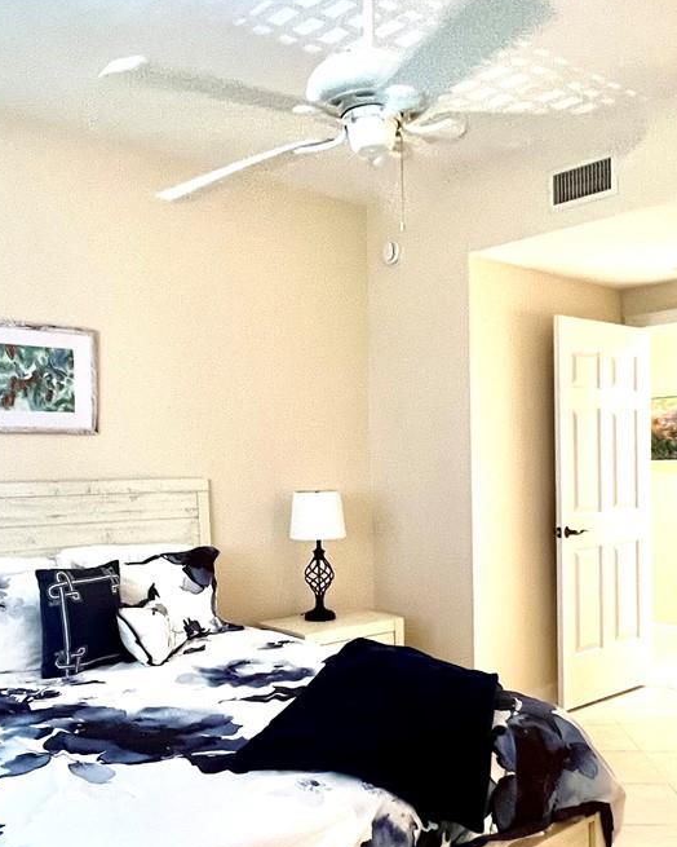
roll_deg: +0.7
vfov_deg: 56.9
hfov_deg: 47.1
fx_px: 776
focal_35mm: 31
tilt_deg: -2.2
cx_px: 357
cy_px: 491
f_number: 1.8
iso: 400
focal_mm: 1.57
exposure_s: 1/60
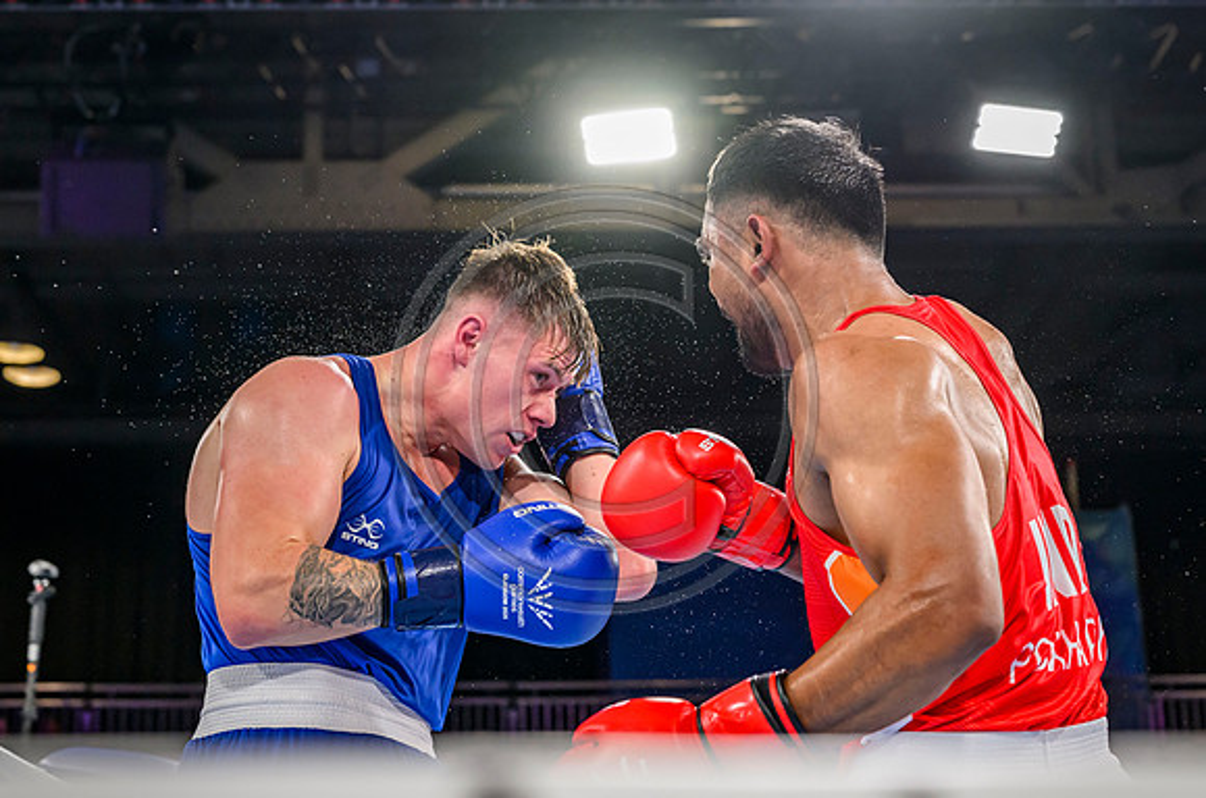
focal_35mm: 64
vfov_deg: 21.3
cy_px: 348
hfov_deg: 31.7
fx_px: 2126
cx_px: 554
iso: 2500
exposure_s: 1/1600
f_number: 3.5
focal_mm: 47
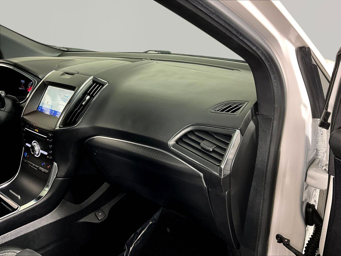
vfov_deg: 48.2
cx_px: 170
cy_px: 128
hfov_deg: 61.7
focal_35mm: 29
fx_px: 286
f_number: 1.8
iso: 100
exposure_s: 1/60
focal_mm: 3
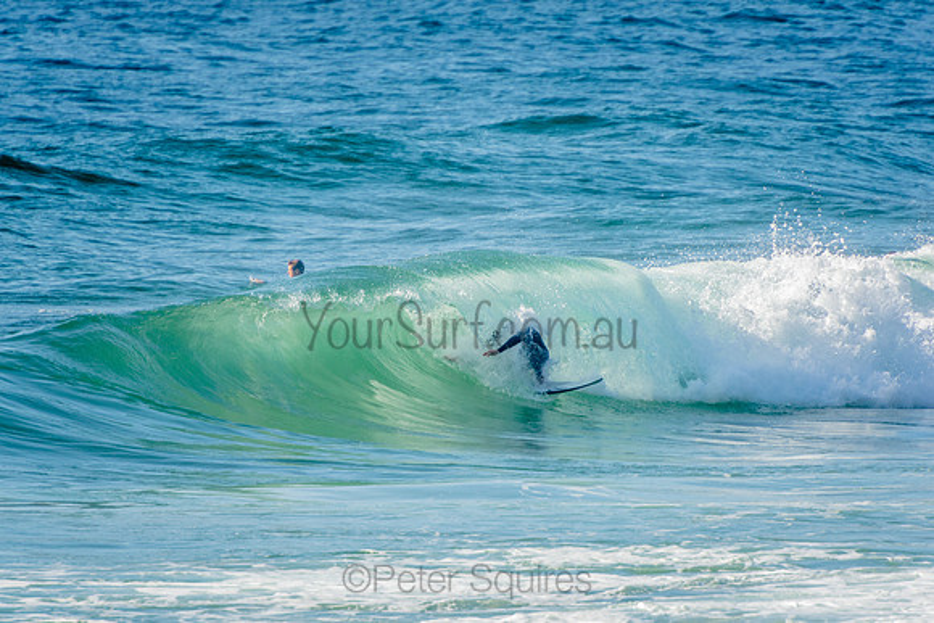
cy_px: 312
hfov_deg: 3.4
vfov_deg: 2.3
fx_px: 15570
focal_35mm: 600
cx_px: 467
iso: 280
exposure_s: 1/1250
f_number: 5.6
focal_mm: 400
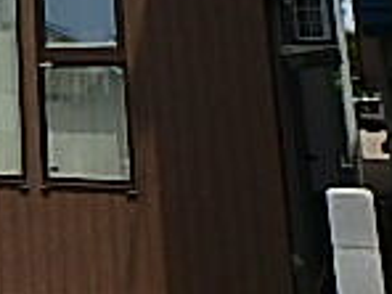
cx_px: -336
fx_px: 1031
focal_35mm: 91
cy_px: -148
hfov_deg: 17.2
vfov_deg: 15.0
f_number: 6
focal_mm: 3.7
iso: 125
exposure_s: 1/640
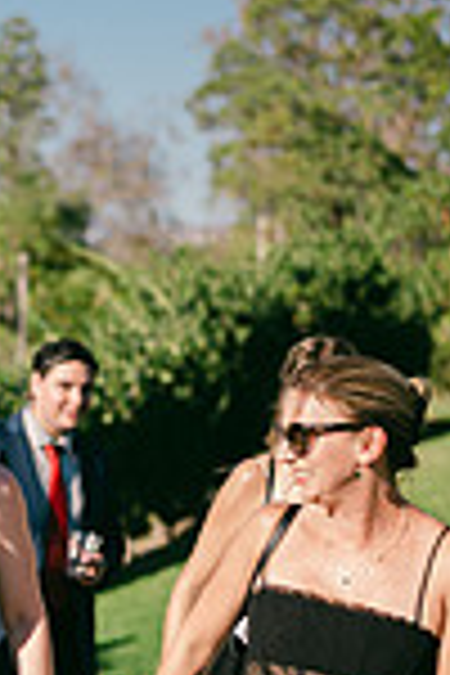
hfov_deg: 12.7
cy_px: 598
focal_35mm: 105
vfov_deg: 19.1
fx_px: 1969
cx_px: -76
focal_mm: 35
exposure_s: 1/10000
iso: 64
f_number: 1.2
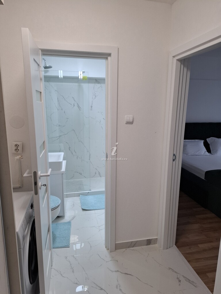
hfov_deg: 58.9
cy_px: 147
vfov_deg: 73.9
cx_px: 110
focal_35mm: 23
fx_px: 196
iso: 125
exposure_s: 1/100
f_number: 1.8
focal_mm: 5.54
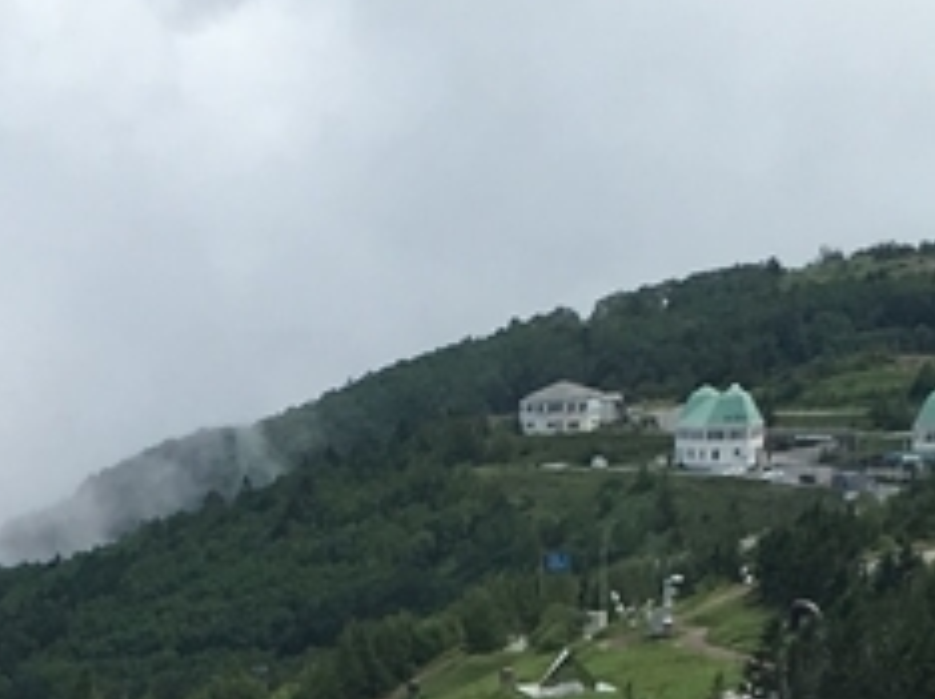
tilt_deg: -17.4
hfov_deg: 12.9
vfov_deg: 9.2
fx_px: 4020
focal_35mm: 149
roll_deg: +2.5
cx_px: -176
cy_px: 1474
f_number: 2.2
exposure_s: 1/2959
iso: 25
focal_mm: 4.15
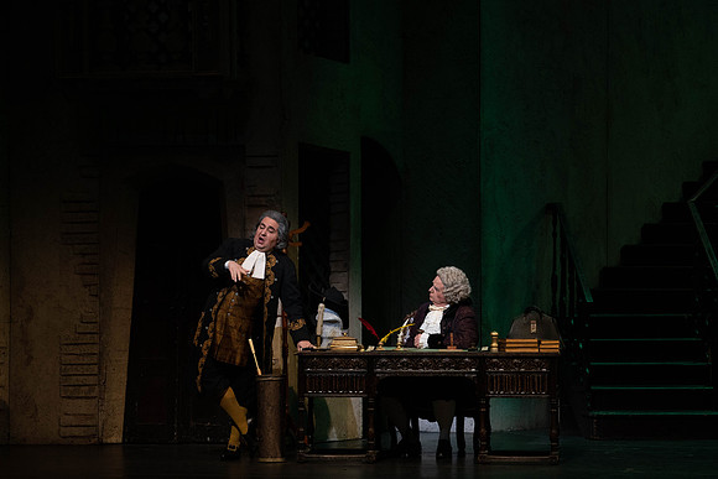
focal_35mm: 144
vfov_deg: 9.5
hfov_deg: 14.2
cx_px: 359
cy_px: 240
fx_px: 2873
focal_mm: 144
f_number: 9
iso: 3200
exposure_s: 1/250
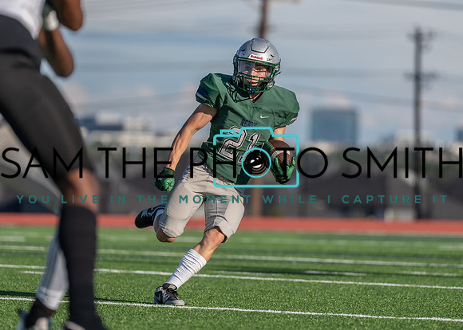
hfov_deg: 6.5
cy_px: 161
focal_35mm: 312
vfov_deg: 4.6
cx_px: 244
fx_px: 4097
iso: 100
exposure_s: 1/2000
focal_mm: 200
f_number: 2.8
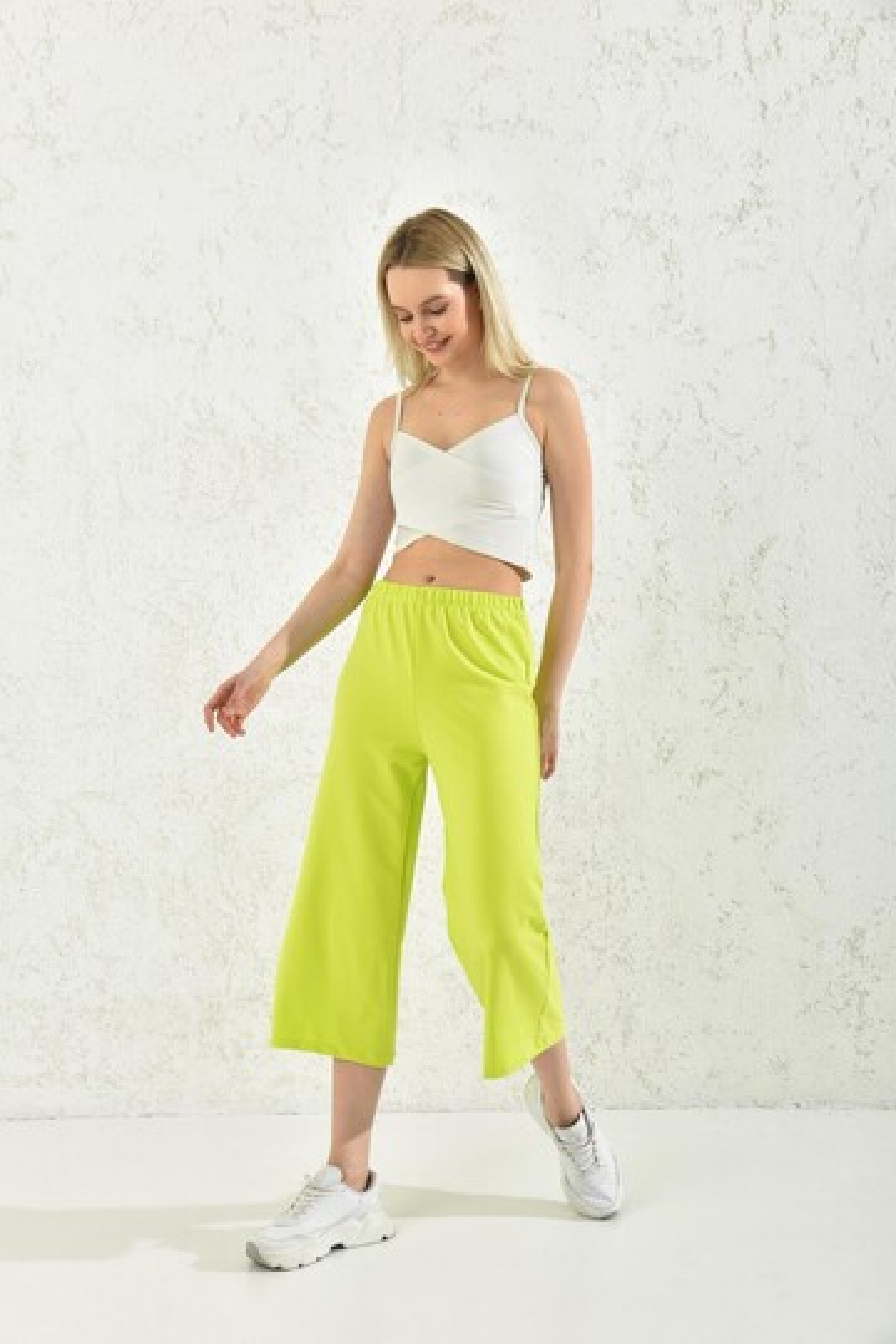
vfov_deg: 41.1
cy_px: 672
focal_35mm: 48
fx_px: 1792
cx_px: 448
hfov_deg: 28.1
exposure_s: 1/160
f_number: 7.1
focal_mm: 48
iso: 100
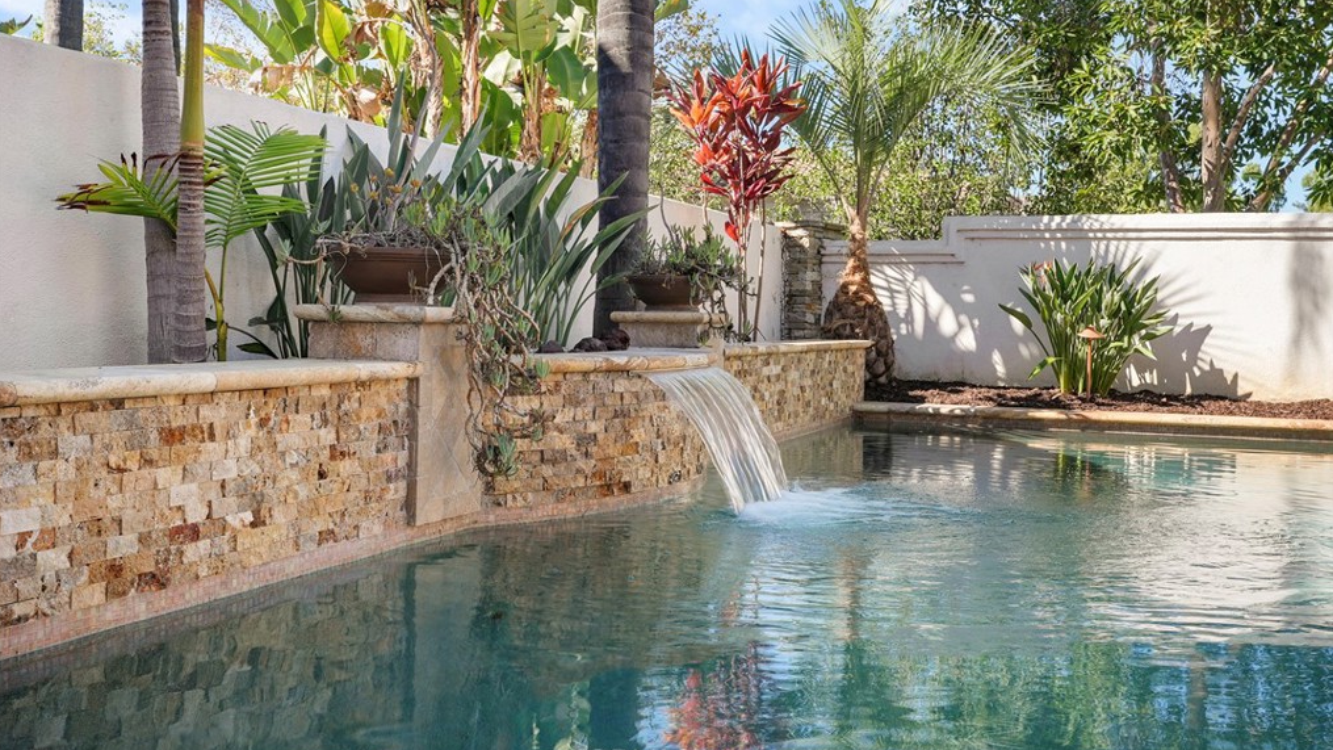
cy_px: 332
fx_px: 1308
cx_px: 666
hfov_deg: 54.0
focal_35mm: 37
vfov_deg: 32.0
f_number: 10
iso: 100
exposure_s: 1/125
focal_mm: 35
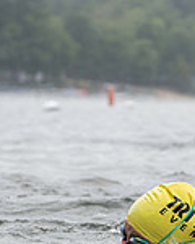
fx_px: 1890
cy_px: 276
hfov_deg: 5.9
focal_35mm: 262
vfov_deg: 7.3
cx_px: 200
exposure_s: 1/640
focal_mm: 70
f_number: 4
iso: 500
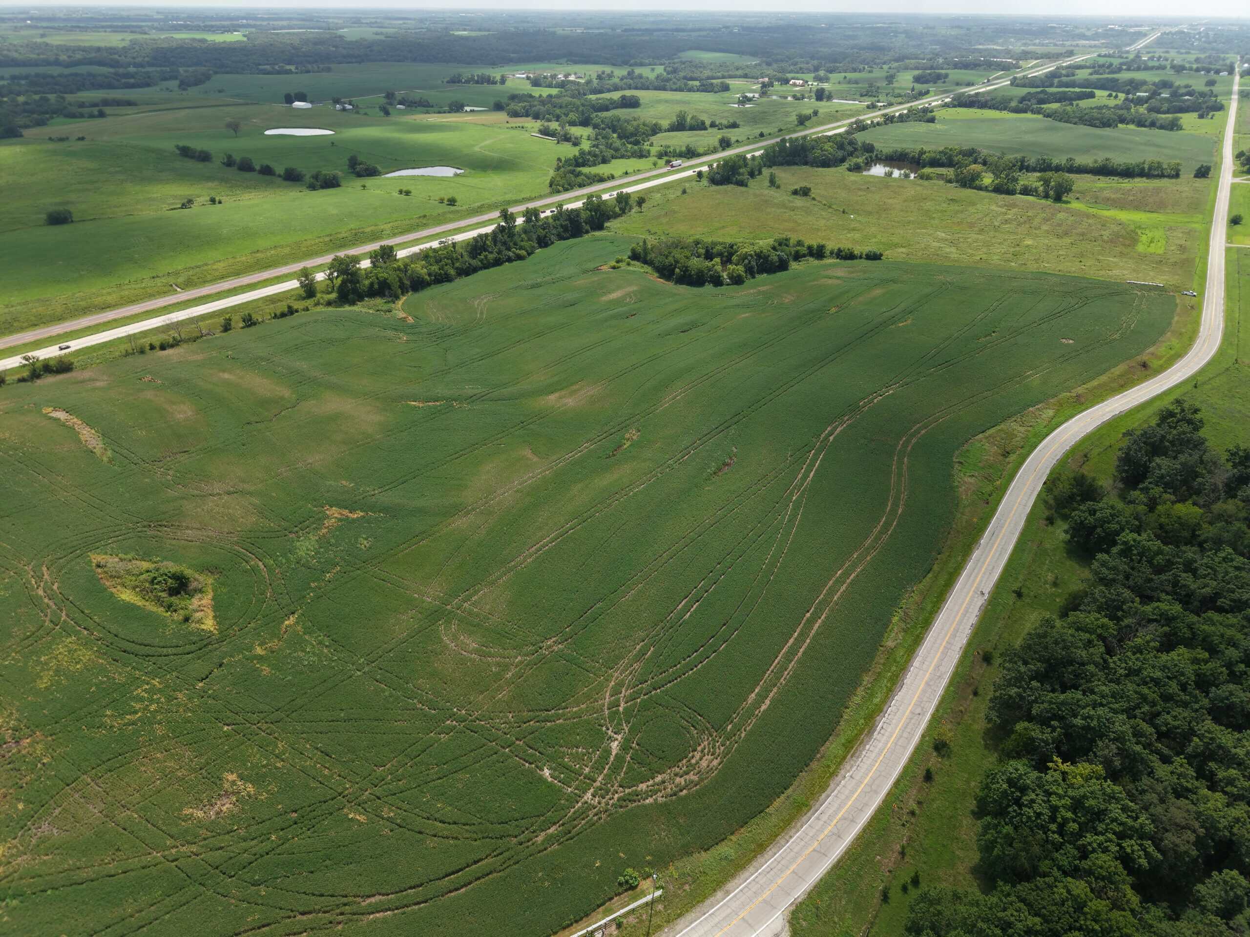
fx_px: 867
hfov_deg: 71.6
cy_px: 468
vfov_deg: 56.8
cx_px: 625
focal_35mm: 24
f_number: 1.8
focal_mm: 8.67
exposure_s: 1/320
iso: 100
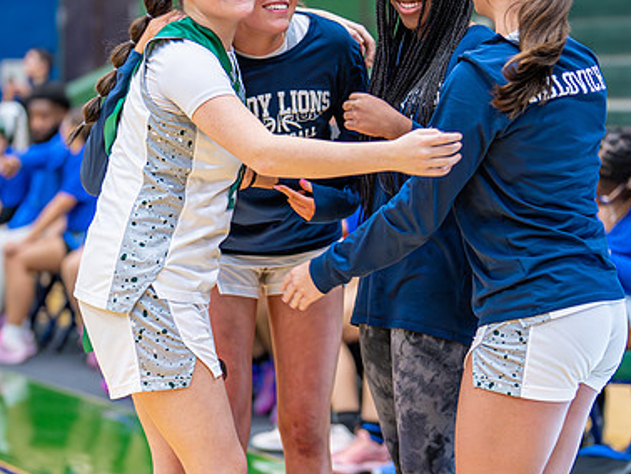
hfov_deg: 14.2
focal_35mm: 139
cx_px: 321
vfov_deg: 10.7
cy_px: 233
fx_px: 2535
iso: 640
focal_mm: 50
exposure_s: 1/500
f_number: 1.2
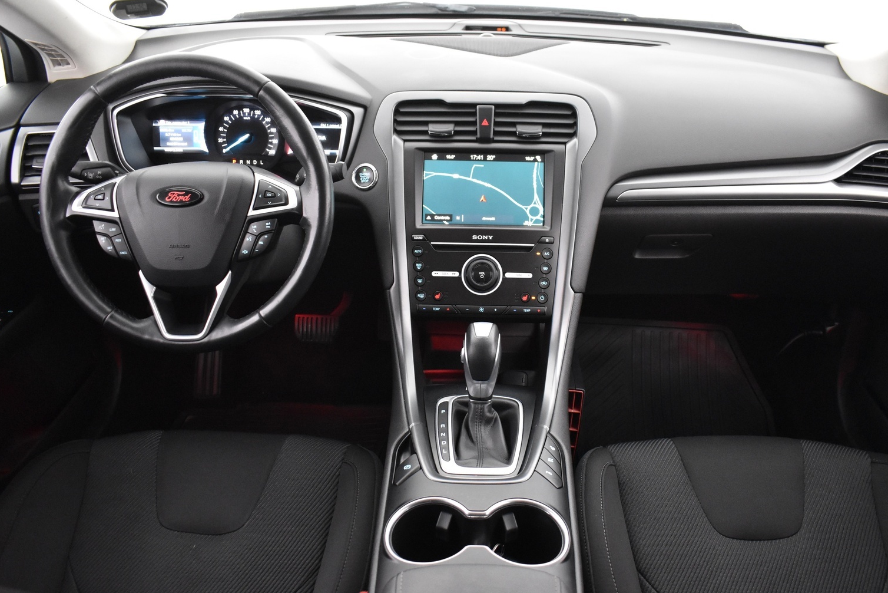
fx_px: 715
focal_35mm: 29
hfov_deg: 63.6
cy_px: 314
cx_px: 472
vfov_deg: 45.0
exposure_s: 1/20
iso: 3200
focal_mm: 18
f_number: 3.5
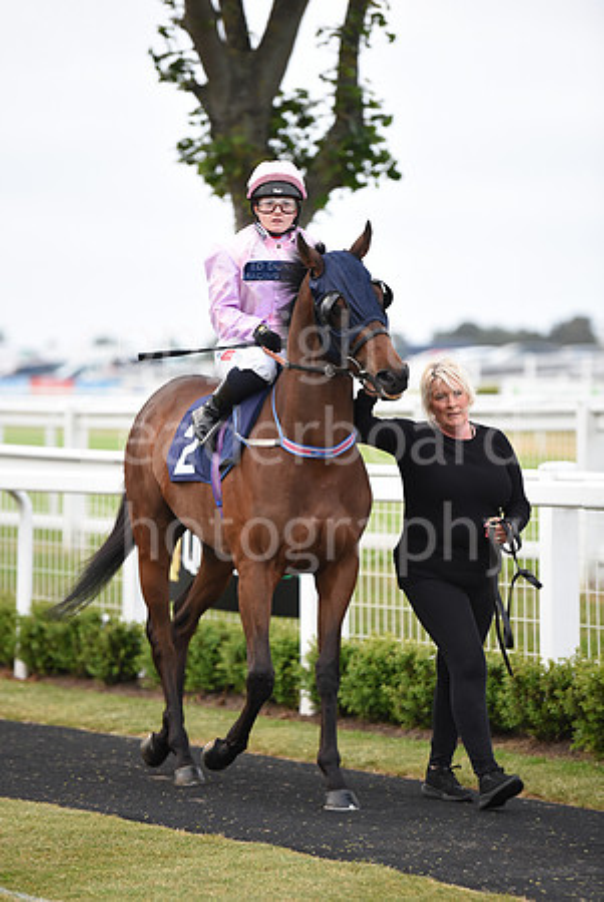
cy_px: 451
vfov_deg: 12.1
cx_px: 302
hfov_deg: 8.1
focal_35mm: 170
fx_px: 4268
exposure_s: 1/500
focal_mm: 170
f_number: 3.2
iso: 1600
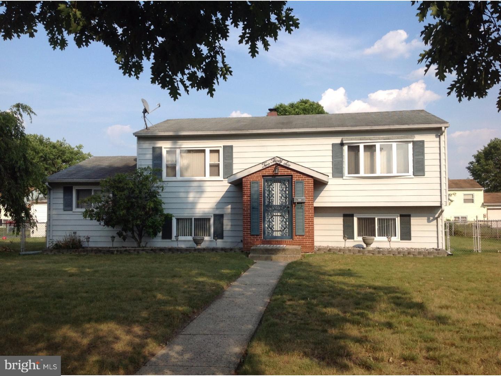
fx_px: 507
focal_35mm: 35
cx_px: 250
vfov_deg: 40.7
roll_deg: -0.7
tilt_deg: +2.8
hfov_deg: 52.6
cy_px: 188
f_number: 2.4
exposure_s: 1/1314
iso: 50
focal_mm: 4.28
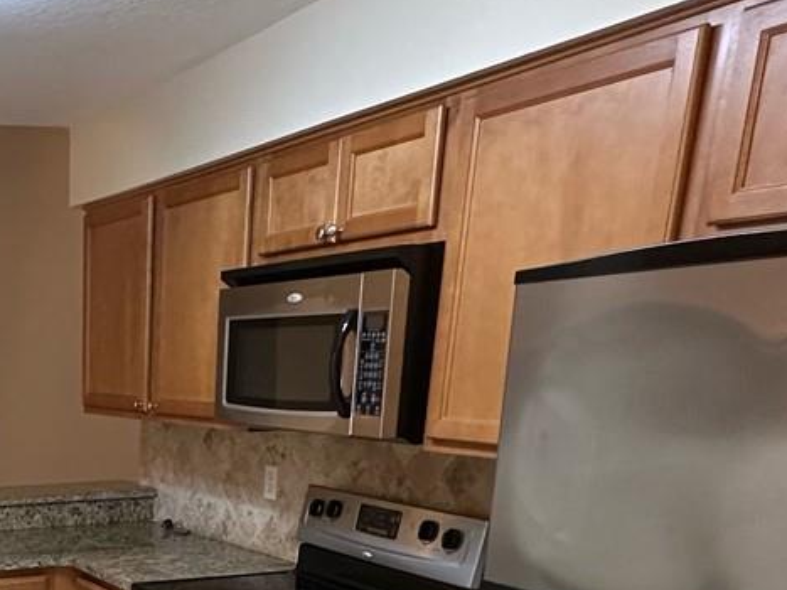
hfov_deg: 34.5
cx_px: -69
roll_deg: +0.7
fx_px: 1091
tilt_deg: -16.5
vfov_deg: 27.3
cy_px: 676
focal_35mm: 48
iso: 250
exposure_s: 1/60
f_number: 2.2
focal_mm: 2.22
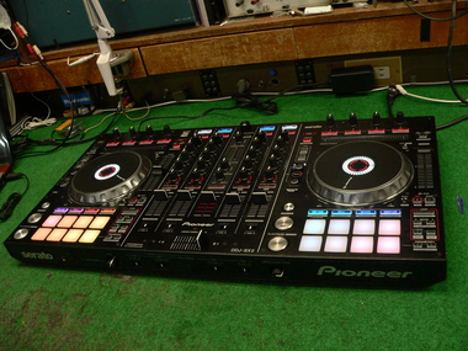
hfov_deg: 51.4
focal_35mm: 36
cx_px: 234
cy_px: 176
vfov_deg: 39.7
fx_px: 487
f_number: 2.8
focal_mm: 6
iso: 200
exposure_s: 1/30
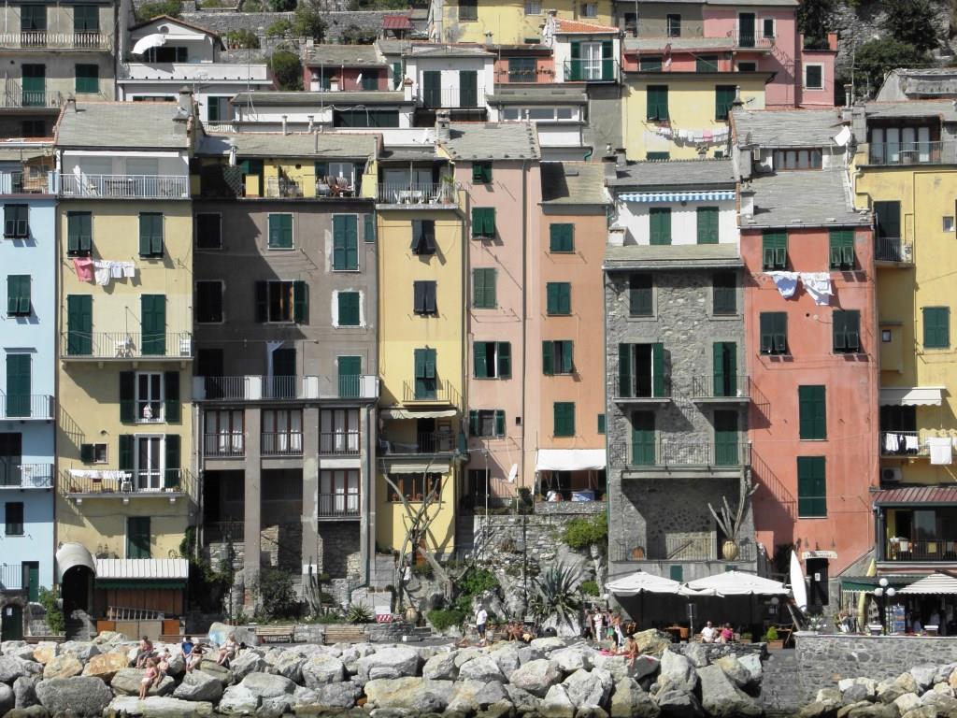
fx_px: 3566
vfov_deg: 11.5
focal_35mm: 129
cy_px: 359
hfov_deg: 15.3
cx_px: 478
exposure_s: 1/500
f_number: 5.6
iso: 64
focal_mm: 23.03
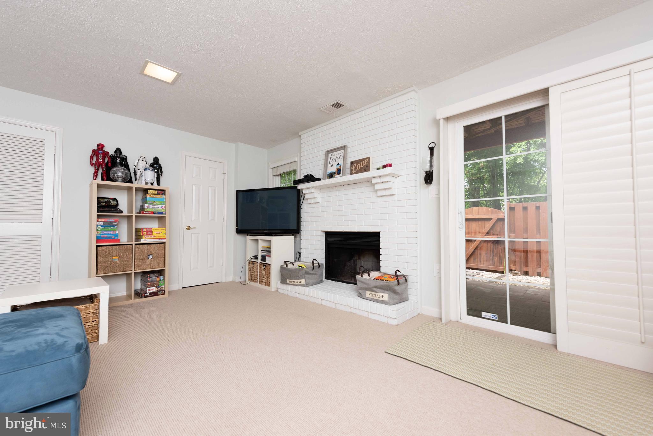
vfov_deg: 81.2
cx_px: 326
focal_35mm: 14
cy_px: 218
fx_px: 254
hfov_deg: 104.2
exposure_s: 1/200
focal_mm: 14
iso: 800
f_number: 5.6
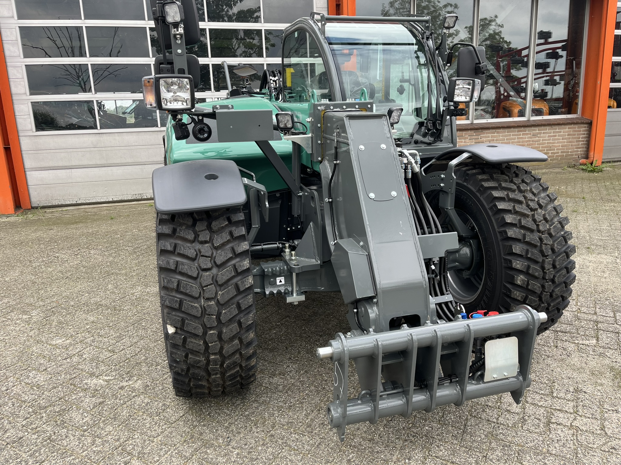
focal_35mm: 26
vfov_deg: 53.1
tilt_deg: -14.7
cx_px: 310
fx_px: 466
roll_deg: +1.5
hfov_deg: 67.3
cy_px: 232
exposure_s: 1/668
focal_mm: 5.1
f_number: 1.6
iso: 50
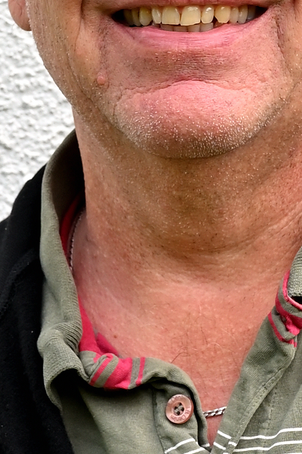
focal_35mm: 305
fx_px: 3839
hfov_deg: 4.5
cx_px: 116
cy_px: 140
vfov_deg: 6.8
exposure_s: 1/200
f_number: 7.1
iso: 250
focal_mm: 49
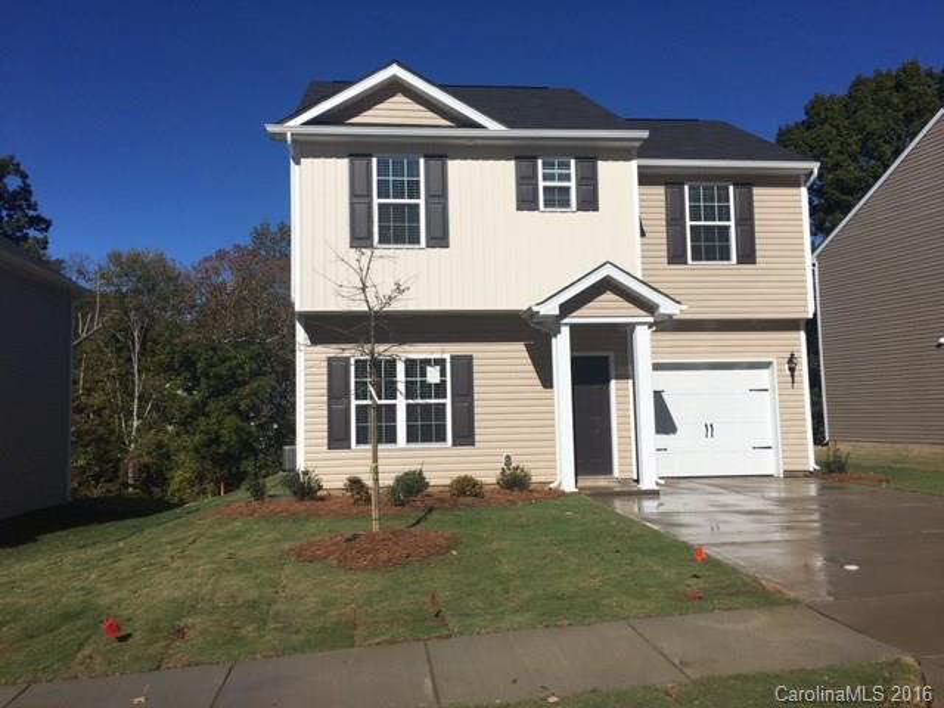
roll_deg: -0.3
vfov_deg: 48.2
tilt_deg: +6.3
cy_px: 354
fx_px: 791
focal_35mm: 29
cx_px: 472
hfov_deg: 61.7
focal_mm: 4.15
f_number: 2.2
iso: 25
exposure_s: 1/5495
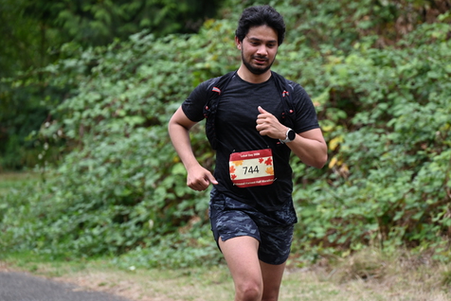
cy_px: 154
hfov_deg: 8.9
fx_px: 2896
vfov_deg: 6.0
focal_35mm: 231
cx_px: 249
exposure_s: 1/320
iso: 400
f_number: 6.3
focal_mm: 200
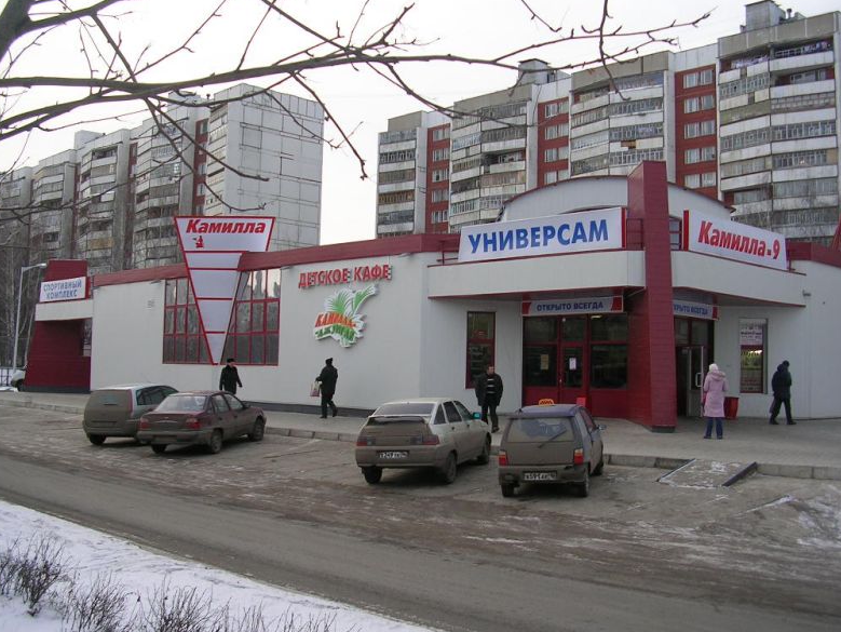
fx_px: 948
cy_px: 317
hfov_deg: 47.8
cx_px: 419
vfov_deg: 36.8
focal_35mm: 39
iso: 50
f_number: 2.8
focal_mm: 5.8
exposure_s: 1/83.3
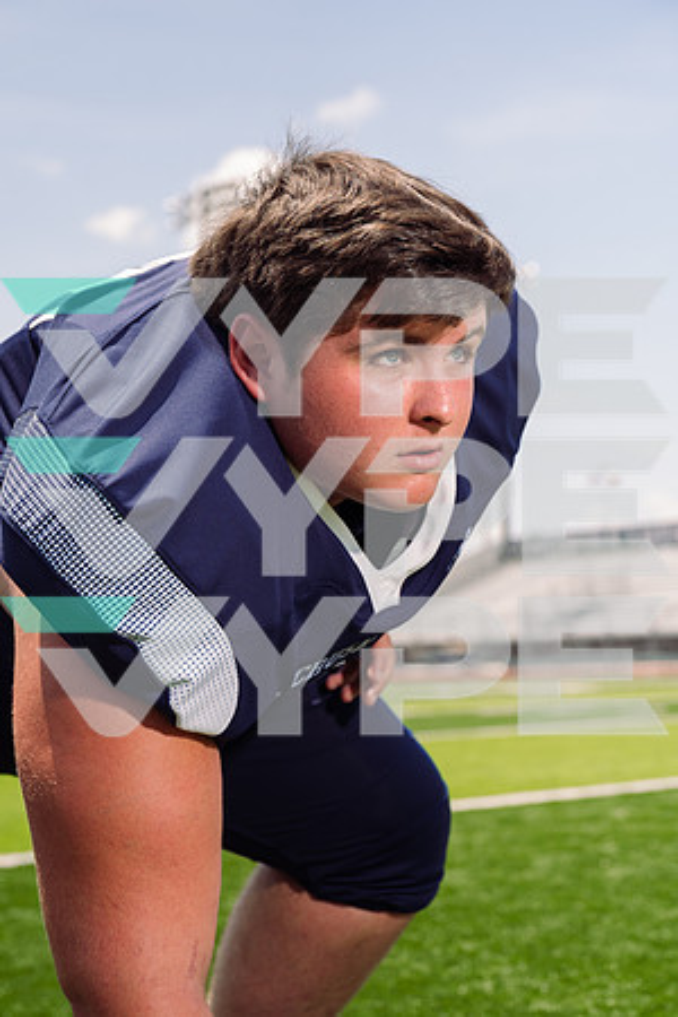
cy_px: 508
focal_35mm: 70
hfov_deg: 19.5
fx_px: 1977
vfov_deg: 28.8
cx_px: 339
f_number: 5.6
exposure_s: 1/250
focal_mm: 70
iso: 50
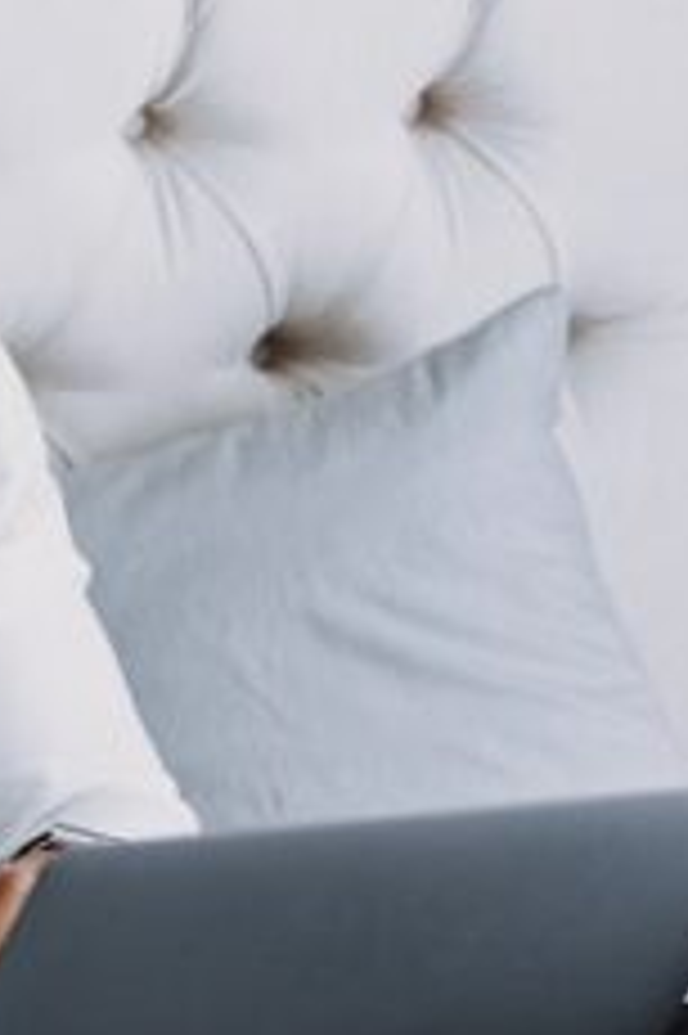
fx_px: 6402
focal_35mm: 223
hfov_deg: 5.9
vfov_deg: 9.2
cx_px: -1007
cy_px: 778
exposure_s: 1/200
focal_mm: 50
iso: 200
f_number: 1.4
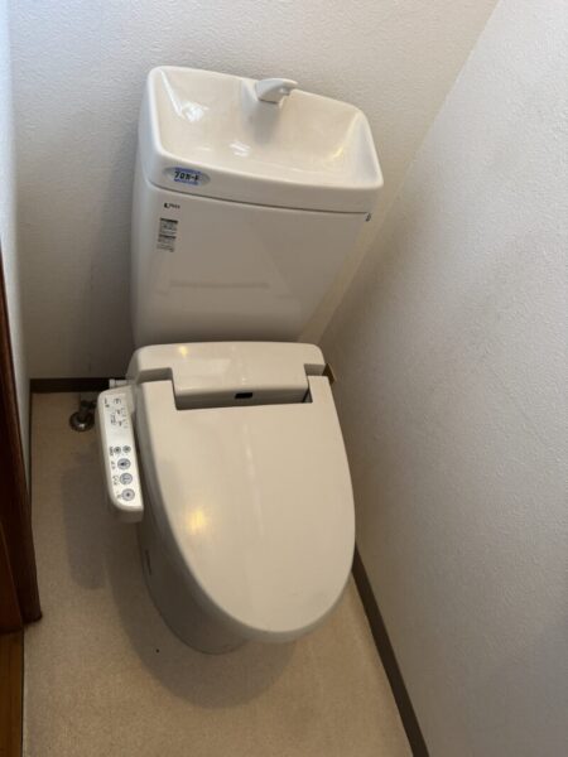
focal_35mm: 24
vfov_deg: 71.6
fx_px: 525
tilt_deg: -47.3
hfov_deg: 56.8
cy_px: 378
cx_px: 284
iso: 320
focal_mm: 6.76
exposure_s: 1/50
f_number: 1.78
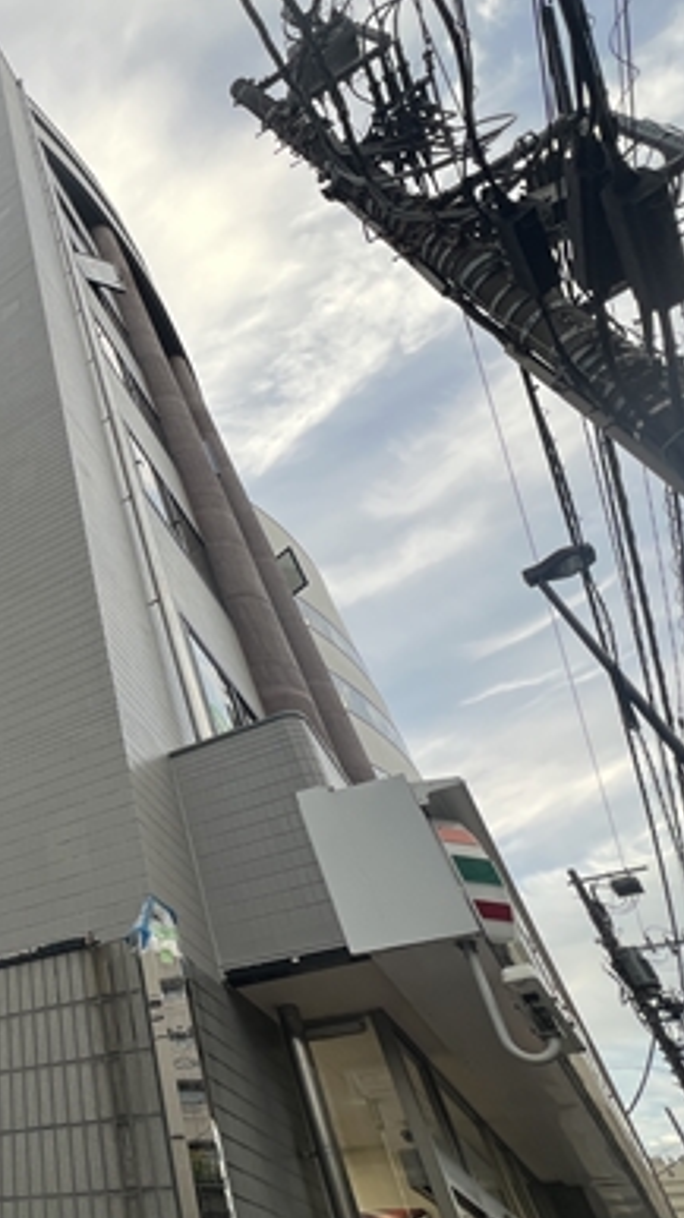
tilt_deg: +44.0
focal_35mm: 22
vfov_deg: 81.2
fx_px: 710
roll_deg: -5.3
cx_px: -85
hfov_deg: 40.5
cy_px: 625
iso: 40
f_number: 1.8
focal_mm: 1.57
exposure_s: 1/99
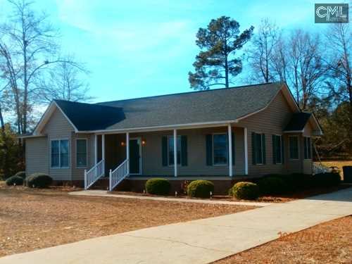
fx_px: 478
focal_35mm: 47
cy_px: 132
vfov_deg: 30.9
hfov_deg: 40.4
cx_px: 176
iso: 100
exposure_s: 1/500
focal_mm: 8.29
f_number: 4.2
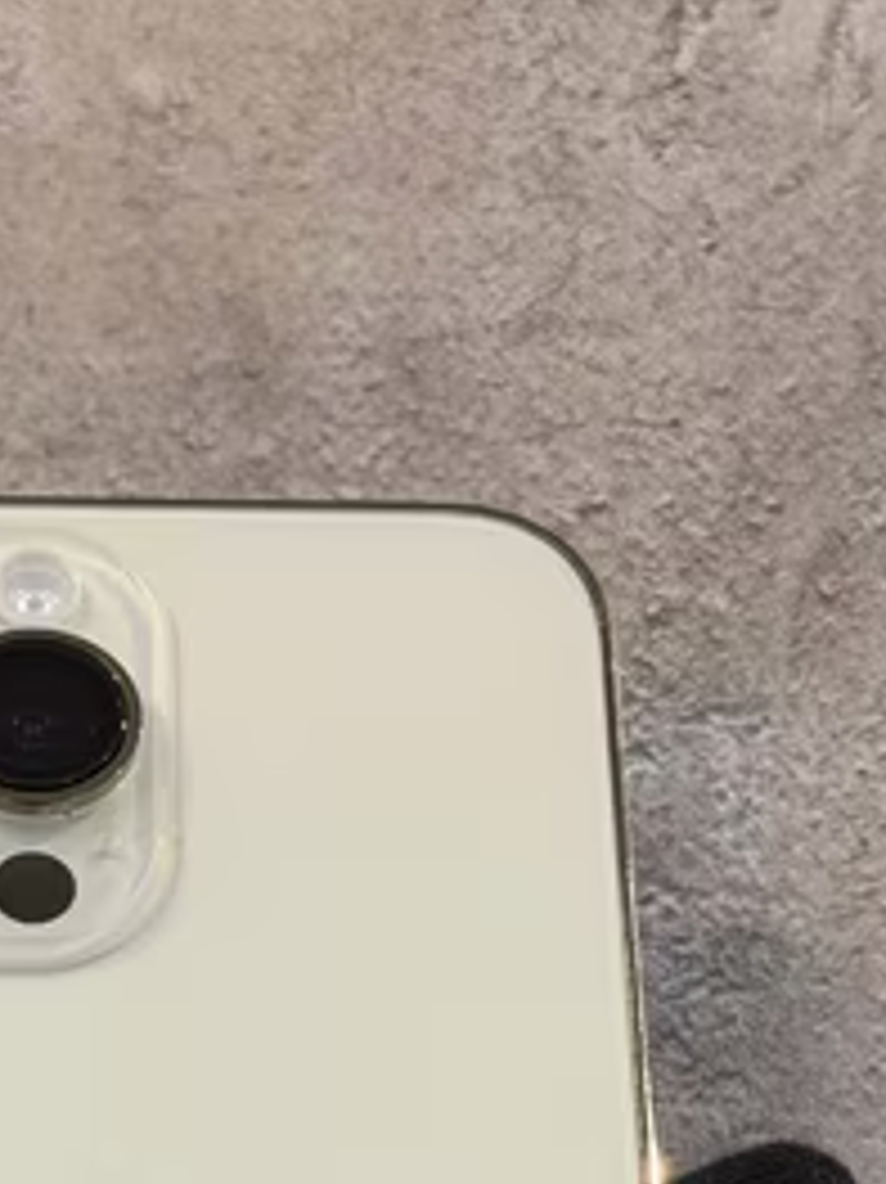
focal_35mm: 117
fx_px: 3996
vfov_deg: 16.1
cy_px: 1436
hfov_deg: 12.6
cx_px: 121
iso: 80
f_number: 1.78
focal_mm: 6.76
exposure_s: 1/50
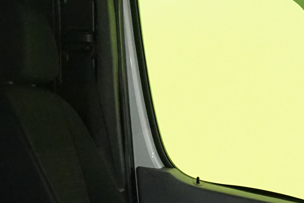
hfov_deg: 17.6
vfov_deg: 11.5
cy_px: 260
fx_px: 980
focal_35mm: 116
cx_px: 162
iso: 6400
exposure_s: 1/125
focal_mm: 28
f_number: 4
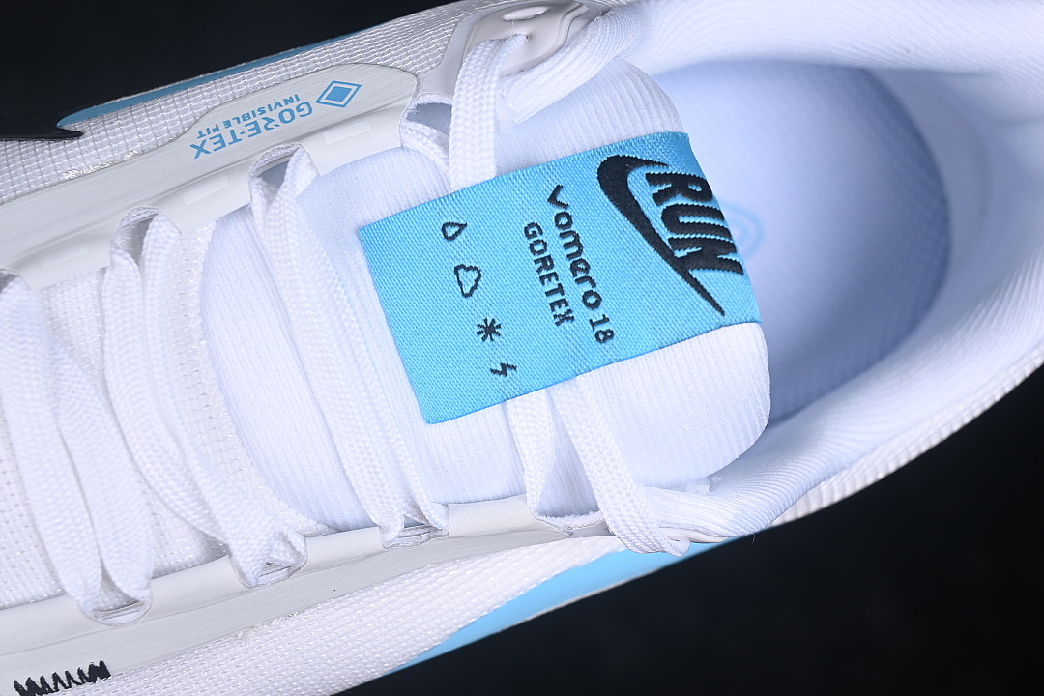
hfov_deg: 27.0
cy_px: 348
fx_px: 2175
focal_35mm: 75
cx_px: 522
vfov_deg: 18.2
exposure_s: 1/80
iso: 160
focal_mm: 50
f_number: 7.1
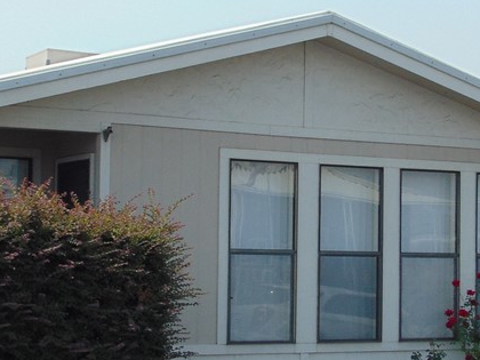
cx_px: 271
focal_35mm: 95
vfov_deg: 15.5
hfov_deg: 20.6
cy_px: 231
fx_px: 1317
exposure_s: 1/200
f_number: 8.5
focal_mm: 6.9
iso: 80
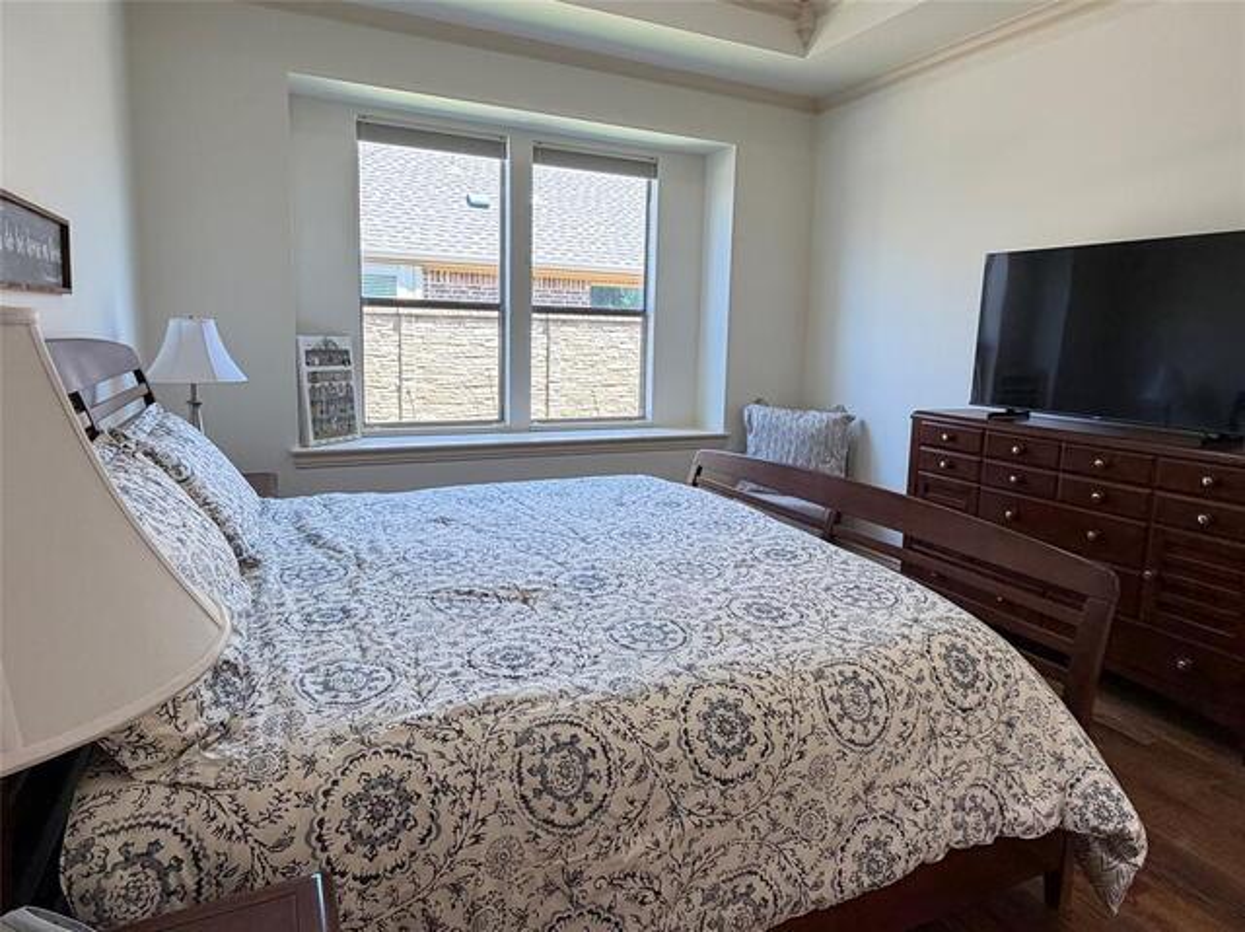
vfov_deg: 85.6
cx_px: 622
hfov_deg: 102.1
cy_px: 466
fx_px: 503
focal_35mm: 14
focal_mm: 2.22
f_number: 2.2
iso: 160
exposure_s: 1/120
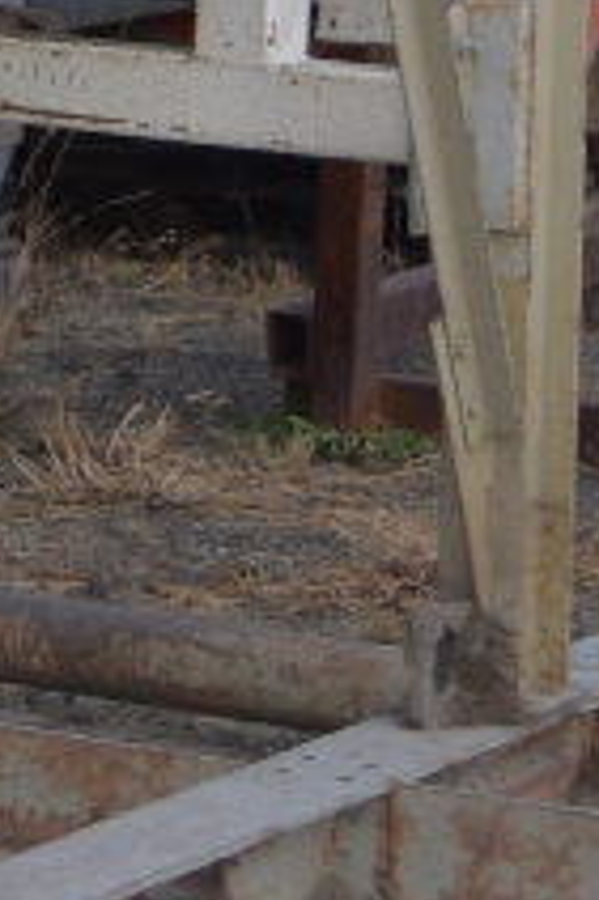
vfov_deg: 7.6
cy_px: -560
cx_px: -599
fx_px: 6638
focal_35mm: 266
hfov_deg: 5.1
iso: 100
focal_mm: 25
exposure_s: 1/200
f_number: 4
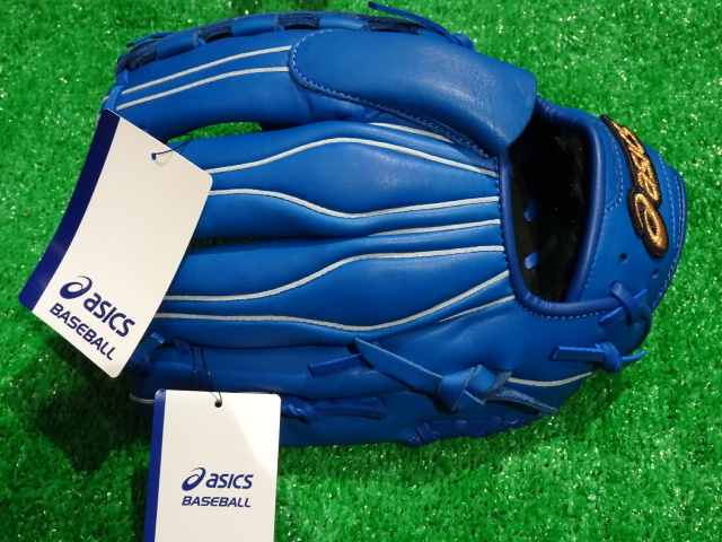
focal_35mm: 52
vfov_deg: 28.0
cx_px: 361
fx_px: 1085
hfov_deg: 36.8
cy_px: 271
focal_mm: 8.84
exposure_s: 1/40
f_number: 4.5
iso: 800
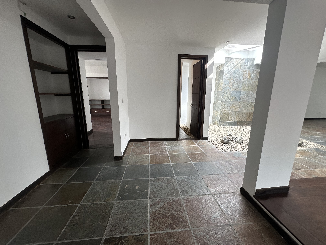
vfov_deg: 85.7
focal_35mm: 14
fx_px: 132
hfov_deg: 102.1
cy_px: 122
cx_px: 163
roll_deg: -1.2
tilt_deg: -11.4
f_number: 2.2
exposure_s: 1/99
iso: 80
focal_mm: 2.22
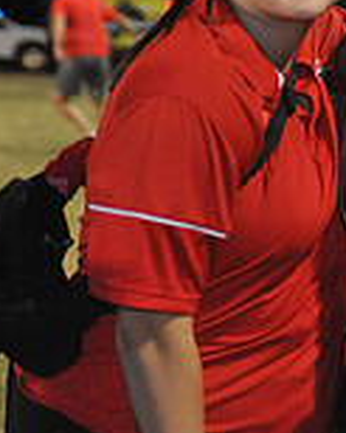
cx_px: 681
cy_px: 98
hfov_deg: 4.4
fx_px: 4433
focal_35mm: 346
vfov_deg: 5.6
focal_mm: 98
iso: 6400
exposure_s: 1/160
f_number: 5.6
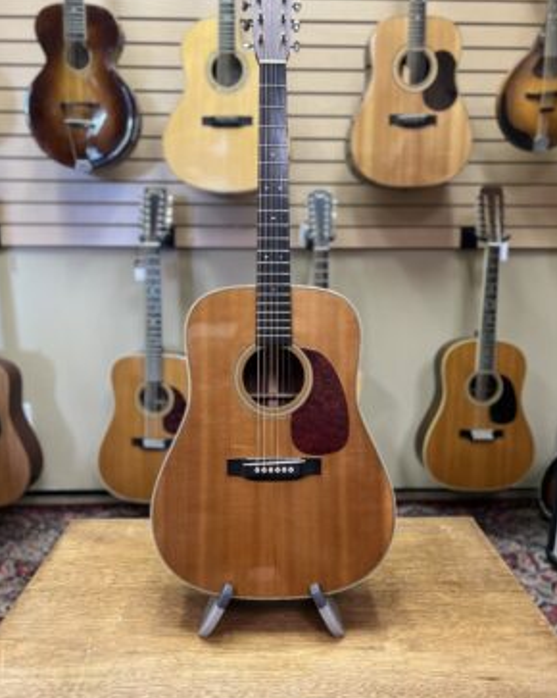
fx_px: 577
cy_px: 344
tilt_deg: -10.2
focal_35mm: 28
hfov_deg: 51.5
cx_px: 280
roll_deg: +0.1
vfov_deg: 62.2
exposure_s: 1/60
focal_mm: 5.7
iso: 250
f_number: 1.5
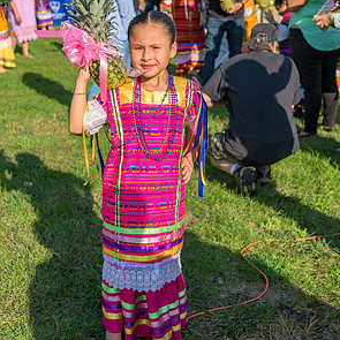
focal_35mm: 57
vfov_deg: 30.0
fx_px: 633
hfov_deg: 30.0
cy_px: 160
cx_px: 172
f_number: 4
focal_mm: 44
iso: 64
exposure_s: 1/200
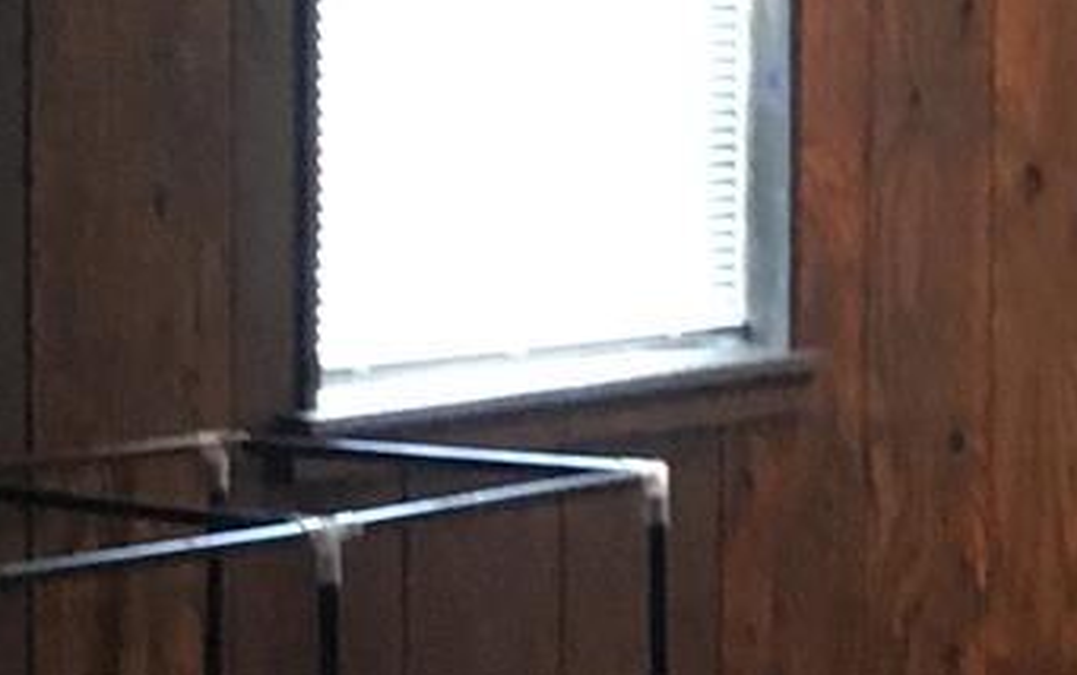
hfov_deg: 11.3
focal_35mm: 185
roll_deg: -0.4
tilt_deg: -4.4
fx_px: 5434
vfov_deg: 7.1
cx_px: 529
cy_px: 491
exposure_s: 1/20
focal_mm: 4.15
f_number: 2.2
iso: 200
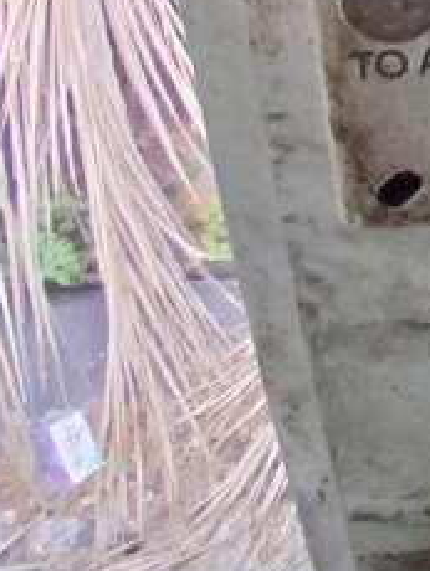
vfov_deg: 23.7
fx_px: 992
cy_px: -336
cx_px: 688
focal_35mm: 60
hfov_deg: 20.2
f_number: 2.2
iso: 400
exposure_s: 1/40
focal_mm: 1.4
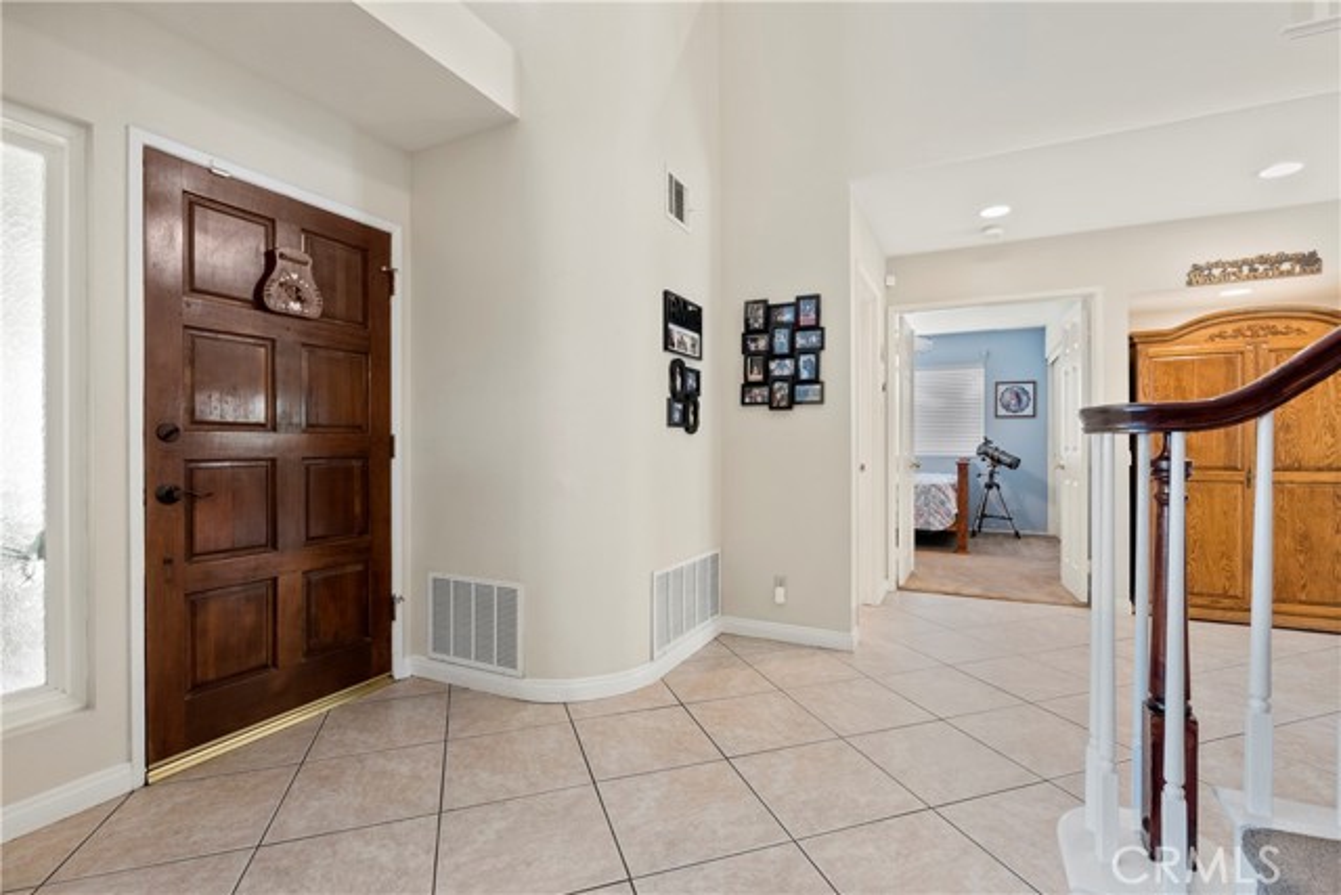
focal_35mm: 16
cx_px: 670
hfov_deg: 96.7
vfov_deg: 73.8
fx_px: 596
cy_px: 448
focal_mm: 16
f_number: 6.3
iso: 250
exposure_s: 1/4
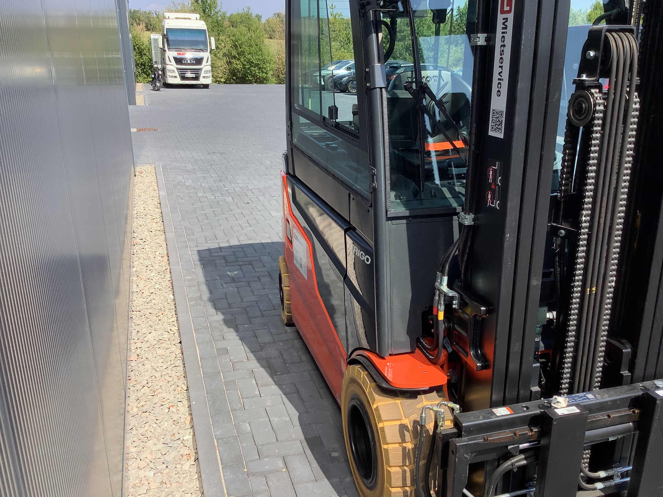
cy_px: 248
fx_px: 594
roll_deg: -0.2
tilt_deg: -19.0
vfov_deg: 45.4
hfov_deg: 58.4
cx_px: 332
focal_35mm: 31
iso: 25
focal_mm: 3.3
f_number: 2.4
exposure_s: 1/641
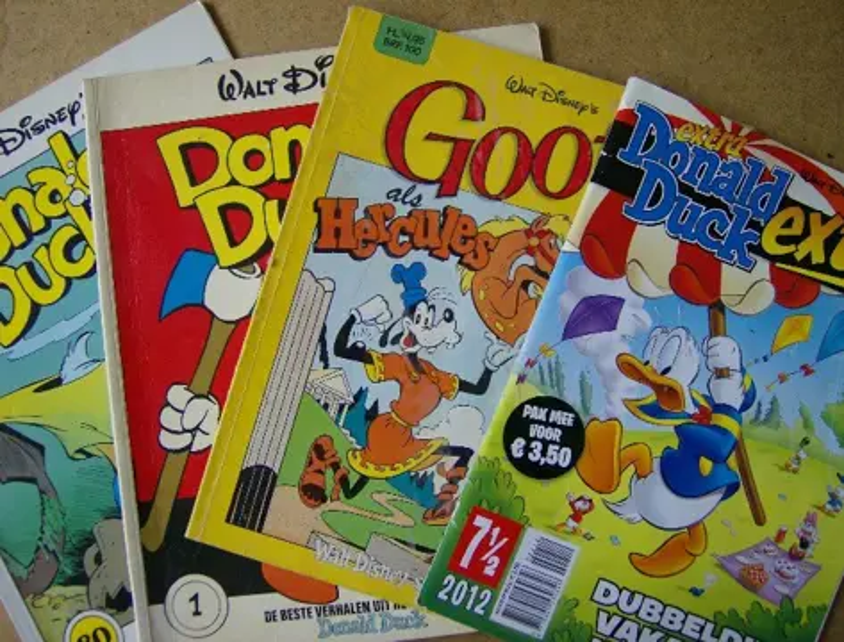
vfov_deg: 40.0
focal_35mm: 36
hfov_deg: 51.1
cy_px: 321
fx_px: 882
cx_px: 422
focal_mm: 6
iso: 100
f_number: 2.8
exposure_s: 1/115
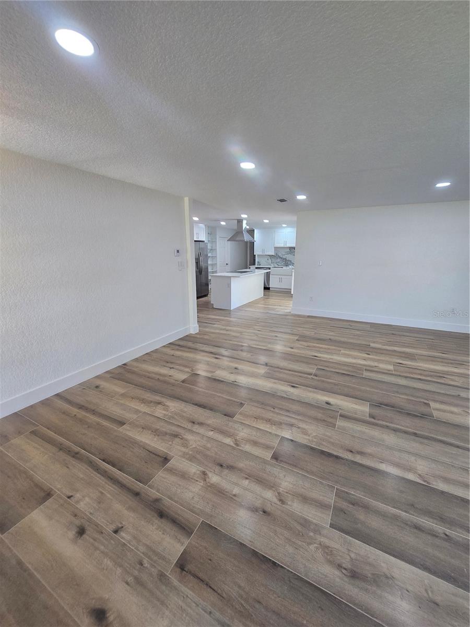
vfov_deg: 106.2
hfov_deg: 89.9
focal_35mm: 13
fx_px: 235
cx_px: 235
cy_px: 314
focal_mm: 2.2
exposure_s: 1/60
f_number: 2.2
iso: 100
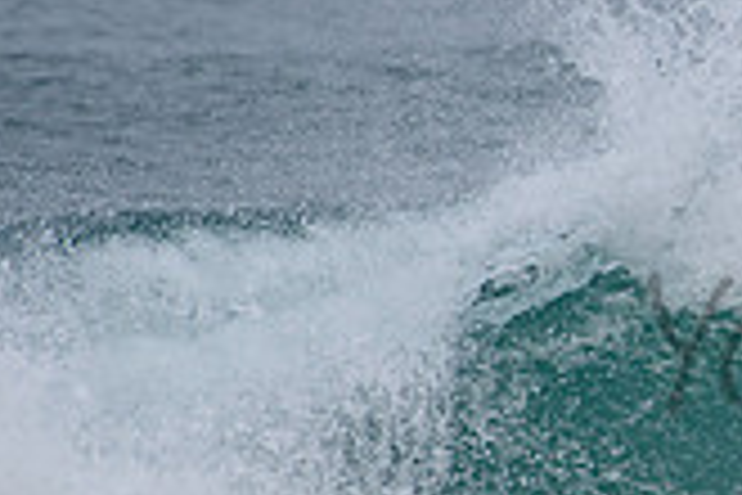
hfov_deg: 1.2
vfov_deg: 0.8
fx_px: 36231
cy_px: 304
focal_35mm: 1758
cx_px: 1111
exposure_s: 1/2000
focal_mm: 500
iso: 250
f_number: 5.6
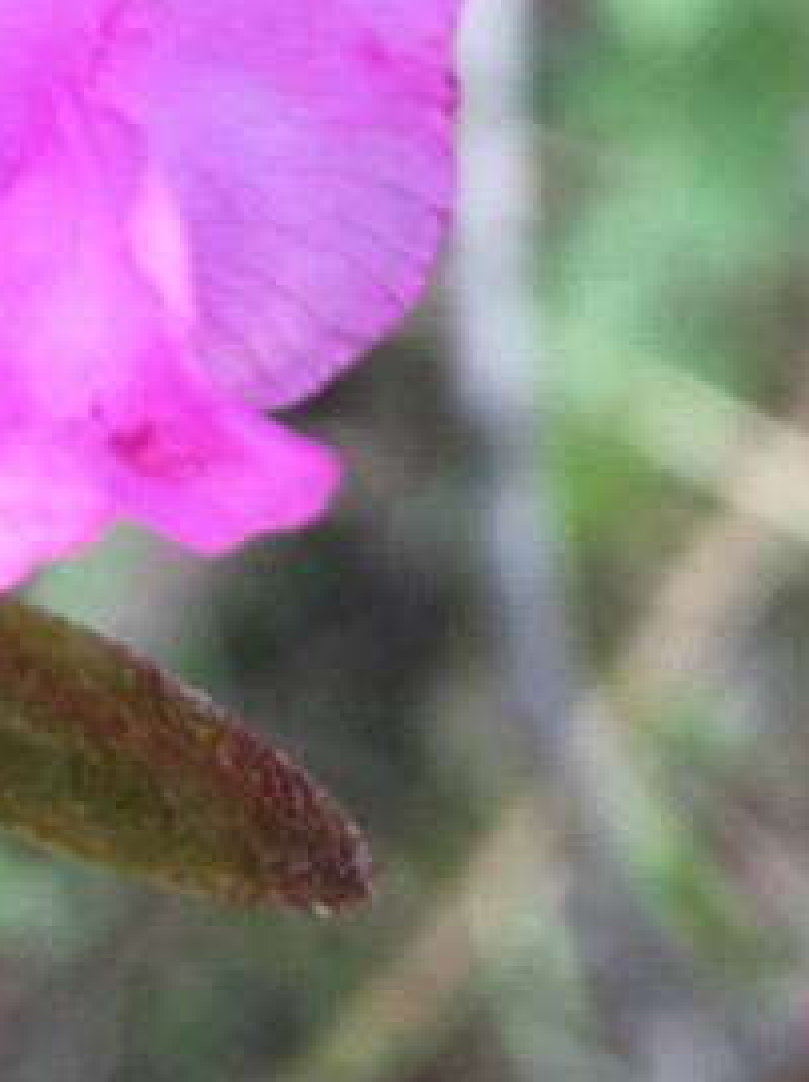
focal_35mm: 172
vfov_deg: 11.0
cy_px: -645
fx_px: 5368
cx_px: -429
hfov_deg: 8.4
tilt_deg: -81.8
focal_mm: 4.15
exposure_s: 1/50
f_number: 2.2
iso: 25
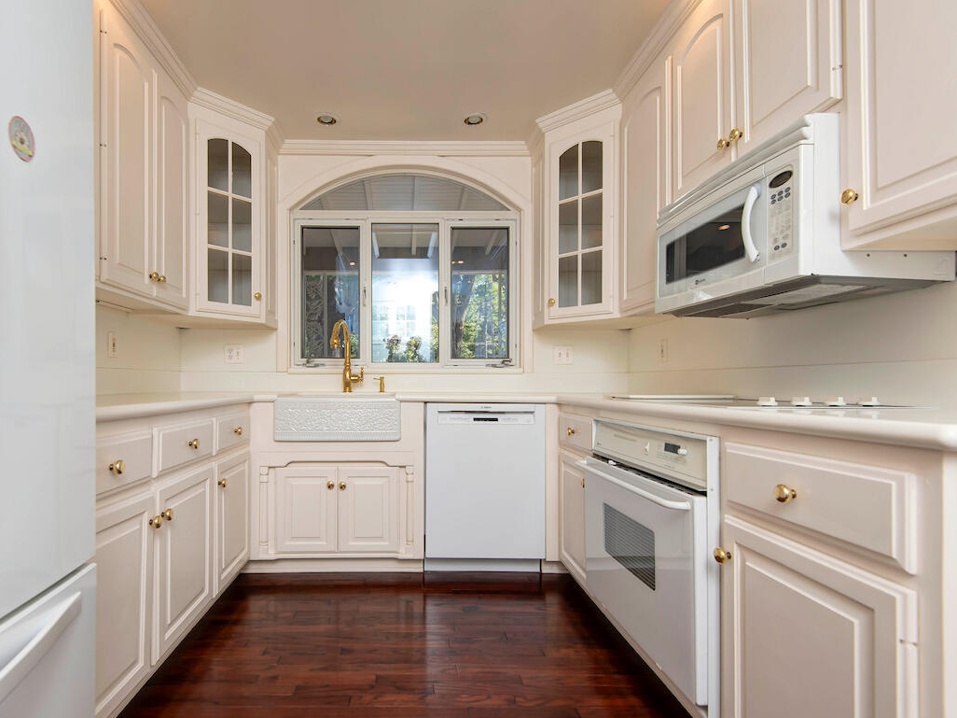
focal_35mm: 18
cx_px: 417
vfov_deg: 71.5
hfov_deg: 87.3
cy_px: 373
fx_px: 498
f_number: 6.7
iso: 200
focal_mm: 16
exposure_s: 1/90
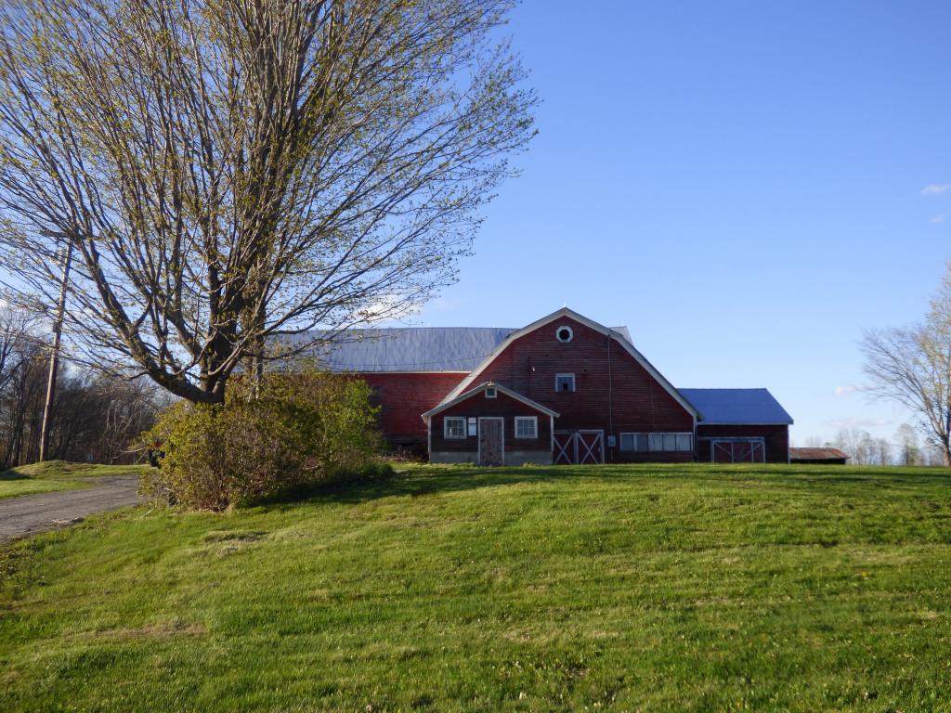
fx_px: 989
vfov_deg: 39.7
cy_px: 356
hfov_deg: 51.4
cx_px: 476
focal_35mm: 36
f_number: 3.4
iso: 100
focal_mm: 6.18
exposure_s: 1/640
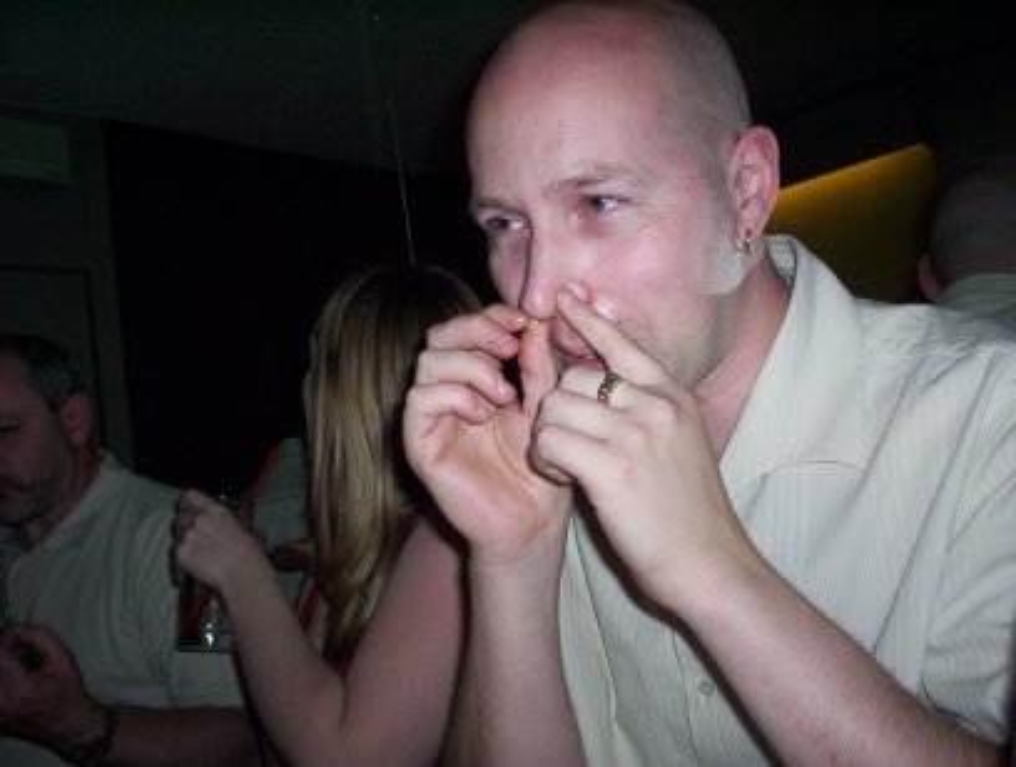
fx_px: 1118
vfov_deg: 37.9
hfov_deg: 48.9
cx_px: 508
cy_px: 384
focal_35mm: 38
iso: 140
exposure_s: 1/60
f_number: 4.5
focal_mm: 4.99
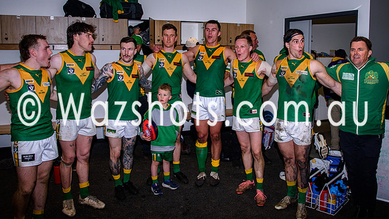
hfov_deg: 63.6
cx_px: 221
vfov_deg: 38.4
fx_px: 312
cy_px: 84
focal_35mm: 30
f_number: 5.6
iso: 400
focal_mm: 16
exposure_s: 1/160
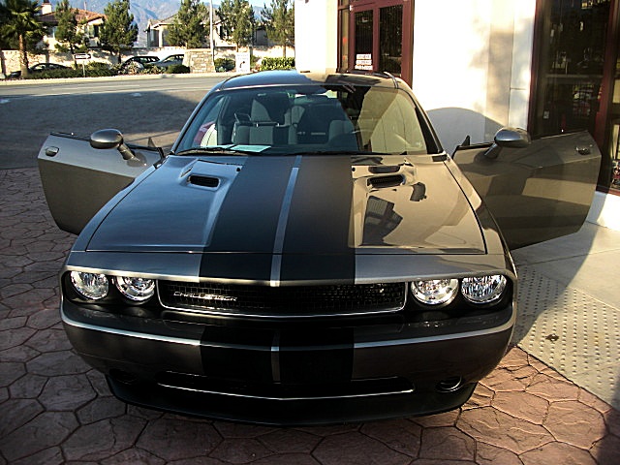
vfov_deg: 39.7
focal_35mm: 36
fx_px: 645
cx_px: 310
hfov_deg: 51.4
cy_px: 232
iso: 50
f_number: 2.8
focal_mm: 6.3
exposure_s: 1/200
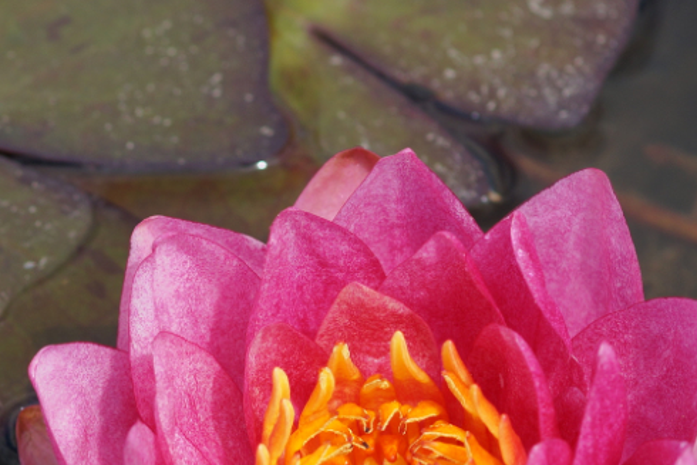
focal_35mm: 367
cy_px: 397
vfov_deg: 3.7
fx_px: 7107
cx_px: 356
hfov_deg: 5.6
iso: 100
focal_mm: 100
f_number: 5
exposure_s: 1/250
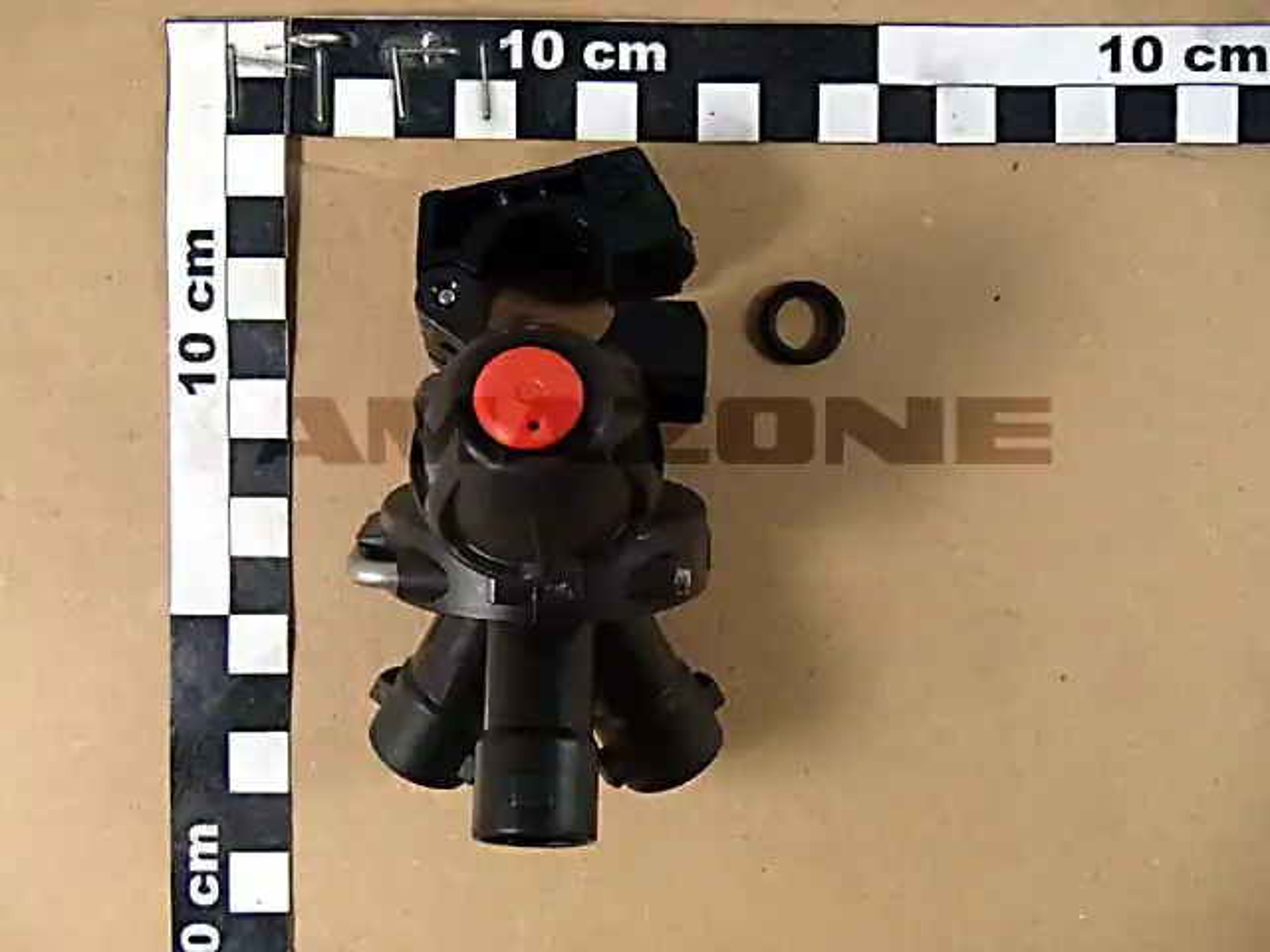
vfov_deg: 29.7
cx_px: 635
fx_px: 1798
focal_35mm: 49
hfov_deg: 38.9
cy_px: 476
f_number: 4.9
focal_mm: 8.8
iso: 320
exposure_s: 1/50
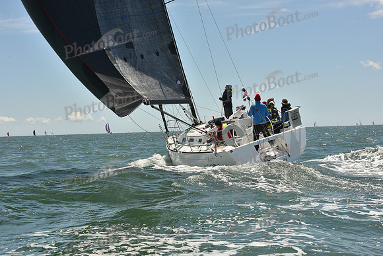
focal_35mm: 70
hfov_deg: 28.8
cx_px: 192
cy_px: 128
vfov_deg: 19.5
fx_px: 745
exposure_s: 1/800
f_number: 11
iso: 320
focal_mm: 70
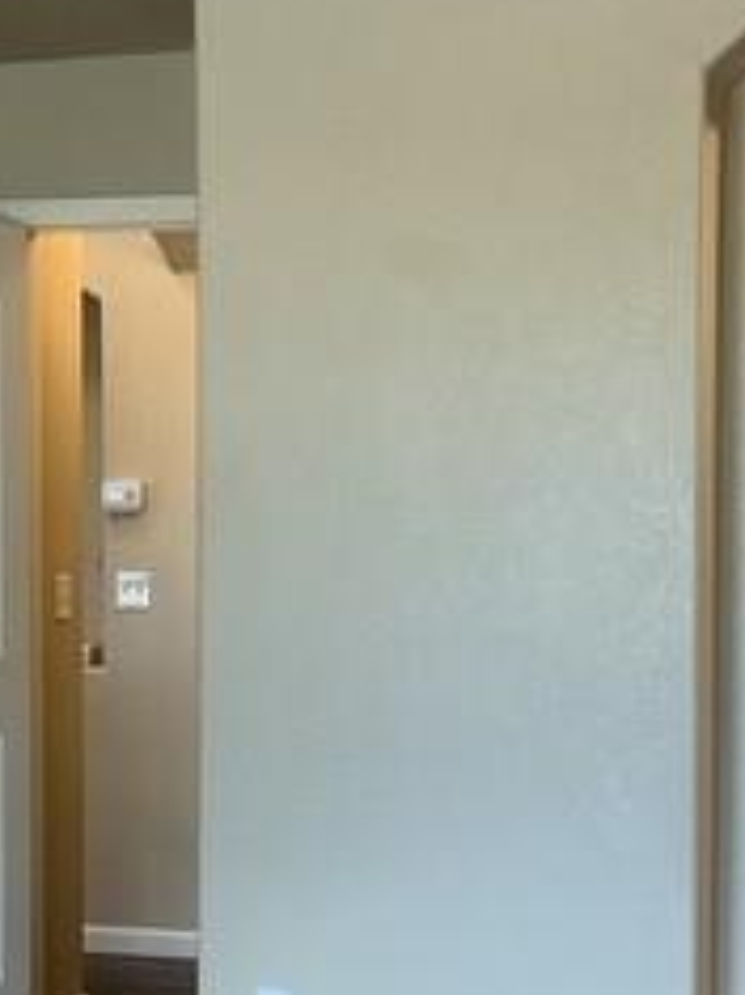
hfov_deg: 18.6
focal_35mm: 79
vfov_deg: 24.6
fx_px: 2269
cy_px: 682
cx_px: 529
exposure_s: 1/60
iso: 32
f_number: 1.8
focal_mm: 3
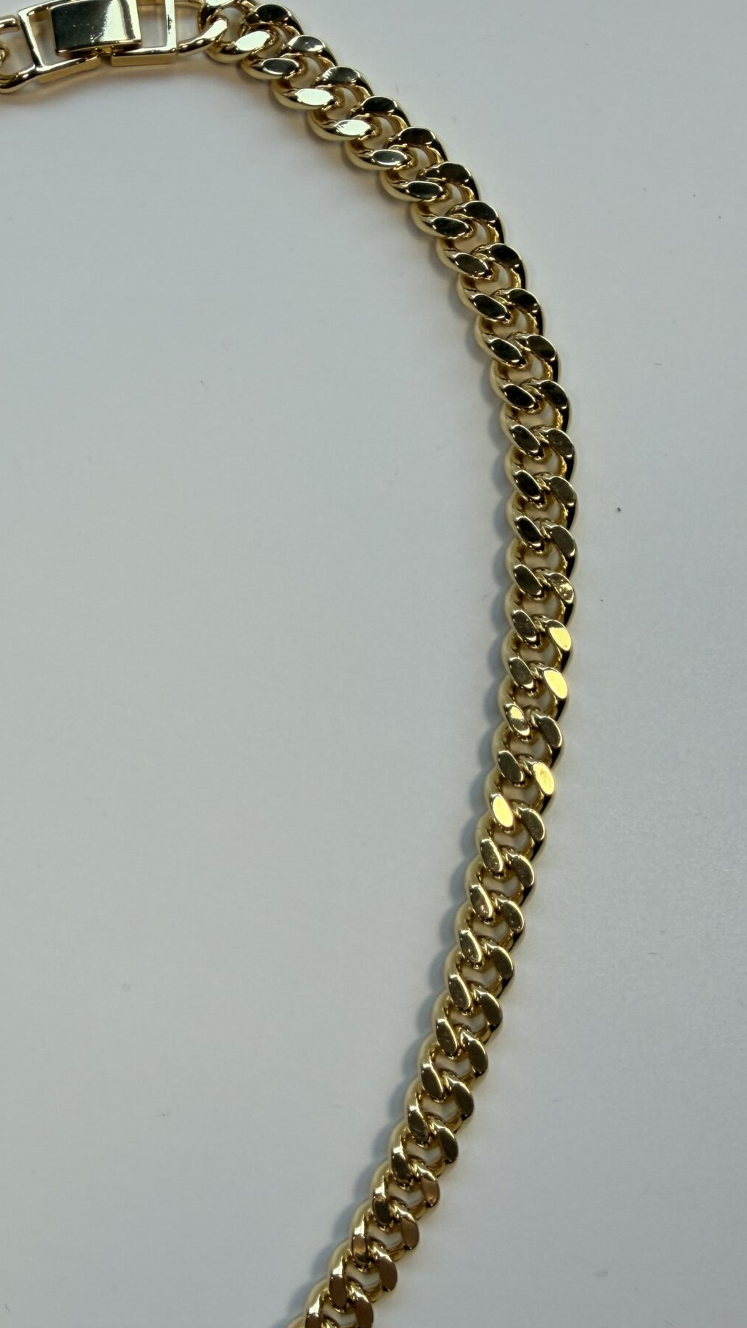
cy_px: 855
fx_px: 1302
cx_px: 160
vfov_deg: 53.2
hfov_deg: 31.3
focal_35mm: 37
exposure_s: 1/121
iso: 40
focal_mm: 2.22
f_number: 2.2
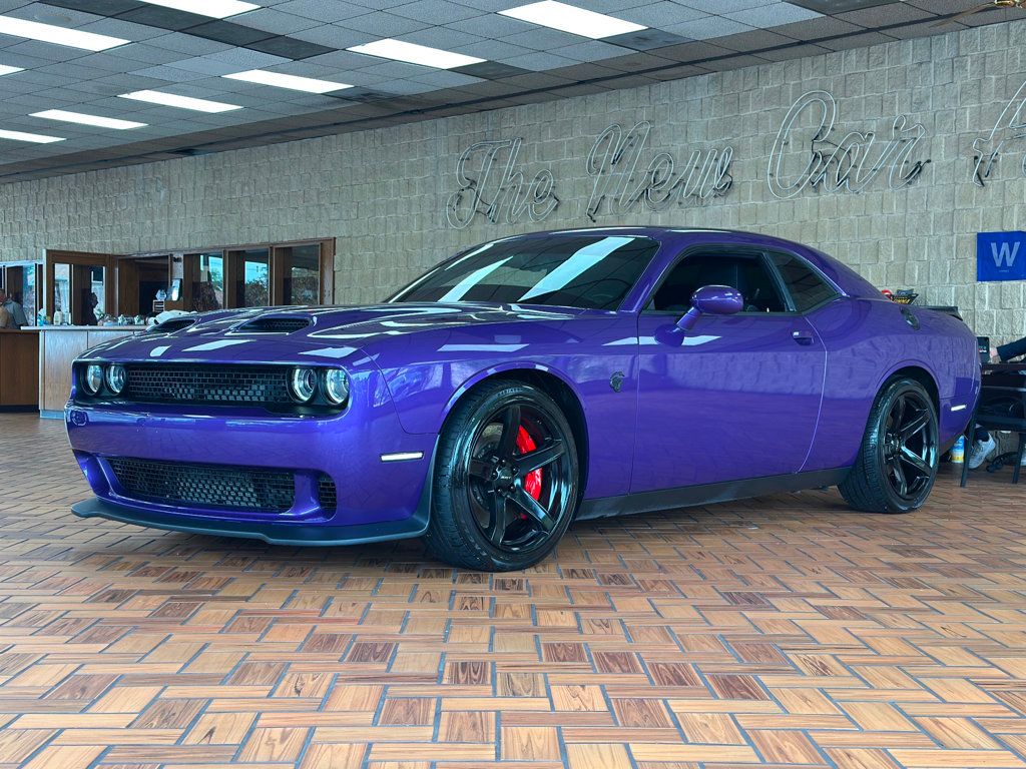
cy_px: 384
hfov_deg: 39.7
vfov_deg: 30.3
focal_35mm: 48
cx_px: 513
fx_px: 1423
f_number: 1.78
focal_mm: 6.86
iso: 80
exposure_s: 1/180
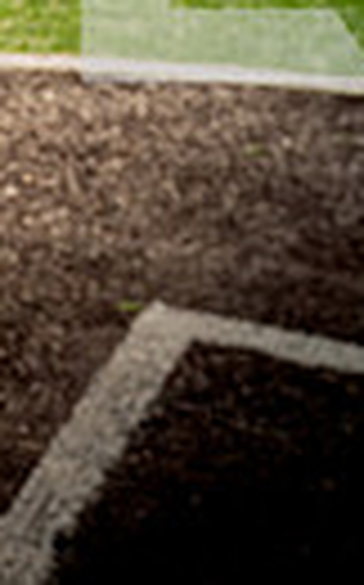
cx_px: -274
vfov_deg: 13.7
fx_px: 2243
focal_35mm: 141
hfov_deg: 8.9
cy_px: -369
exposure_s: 1/250
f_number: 7.1
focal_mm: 40
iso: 250
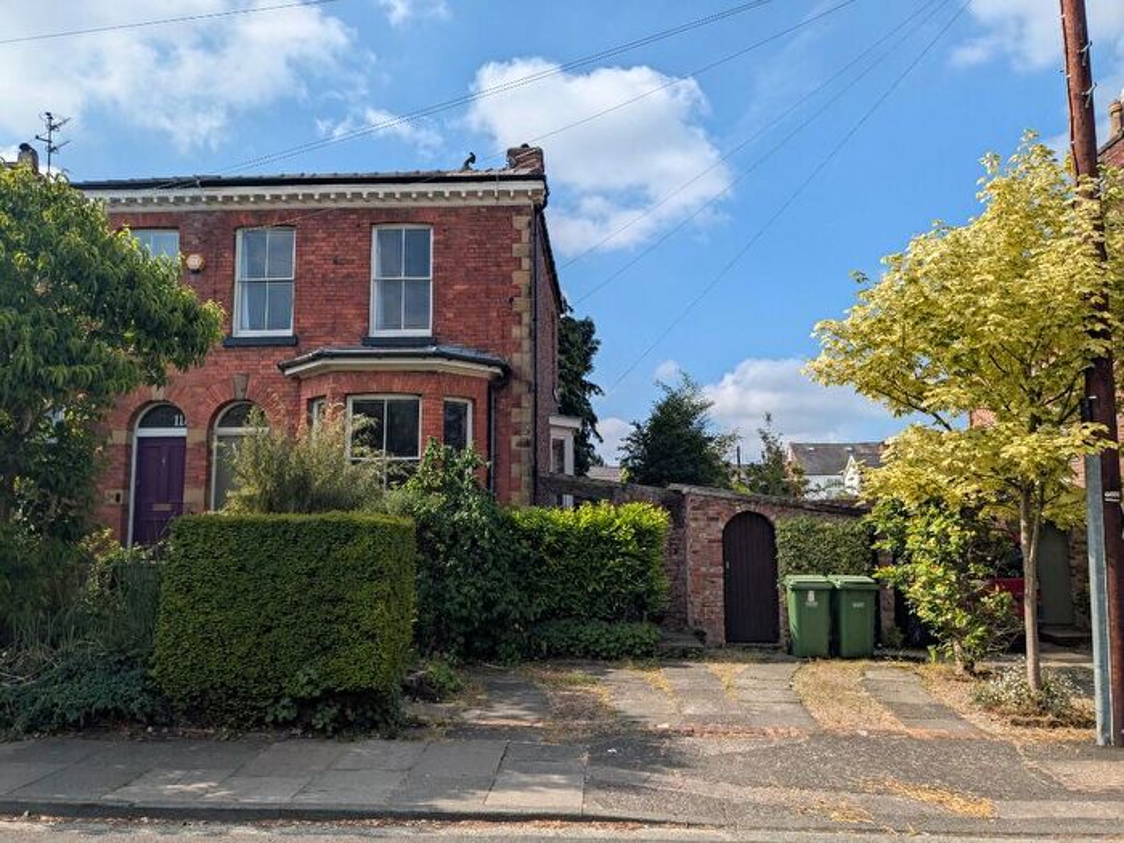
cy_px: 422
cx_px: 562
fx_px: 877
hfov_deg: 65.3
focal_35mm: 27
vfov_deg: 51.4
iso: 58
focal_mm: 4.38
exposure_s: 1/3891
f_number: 1.73
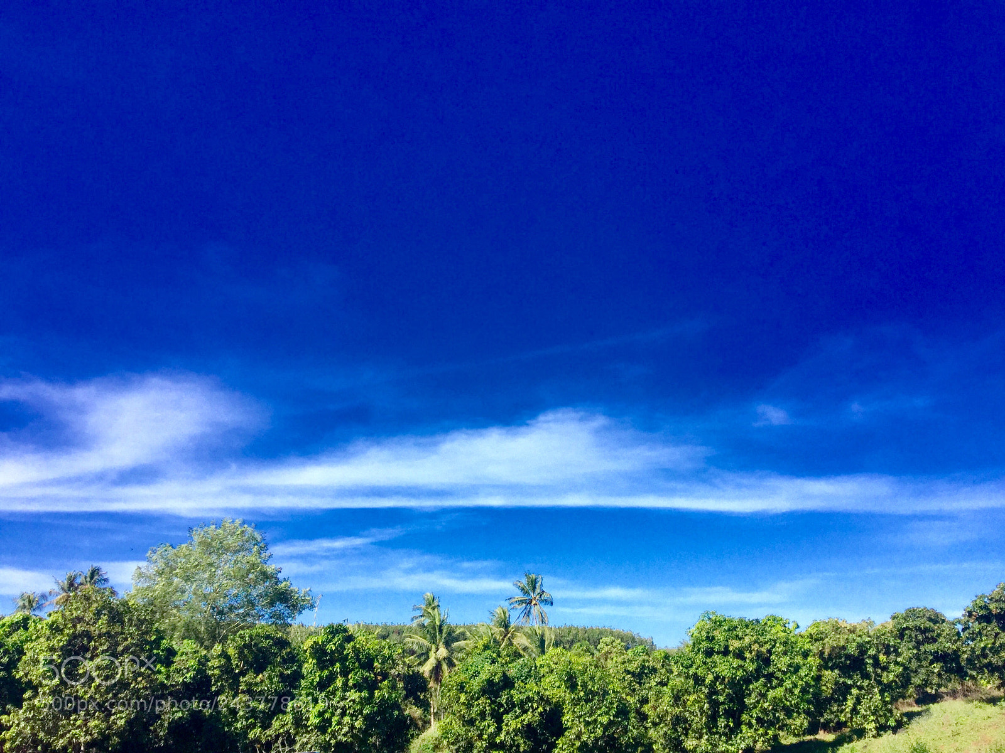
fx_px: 900
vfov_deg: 45.4
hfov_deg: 58.4
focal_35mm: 31
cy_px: 376
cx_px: 502
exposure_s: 1/1508
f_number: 2.4
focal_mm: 3.3
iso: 25
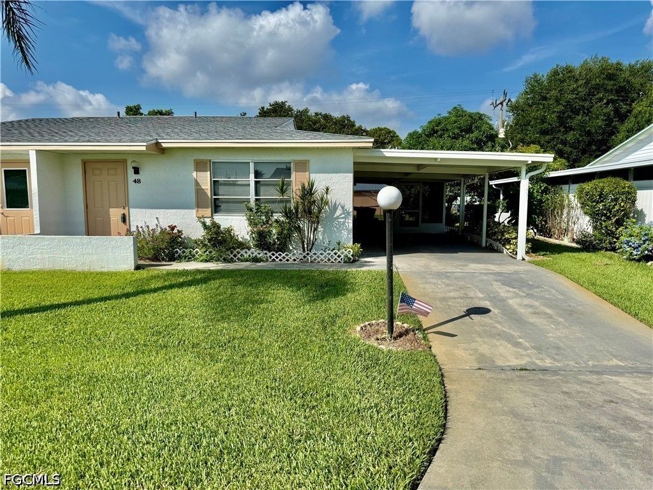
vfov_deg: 56.8
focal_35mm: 24
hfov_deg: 71.6
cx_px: 326
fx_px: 453
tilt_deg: -5.2
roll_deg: +0.0
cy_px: 245
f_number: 1.78
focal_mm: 6.76
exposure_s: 1/6173
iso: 80
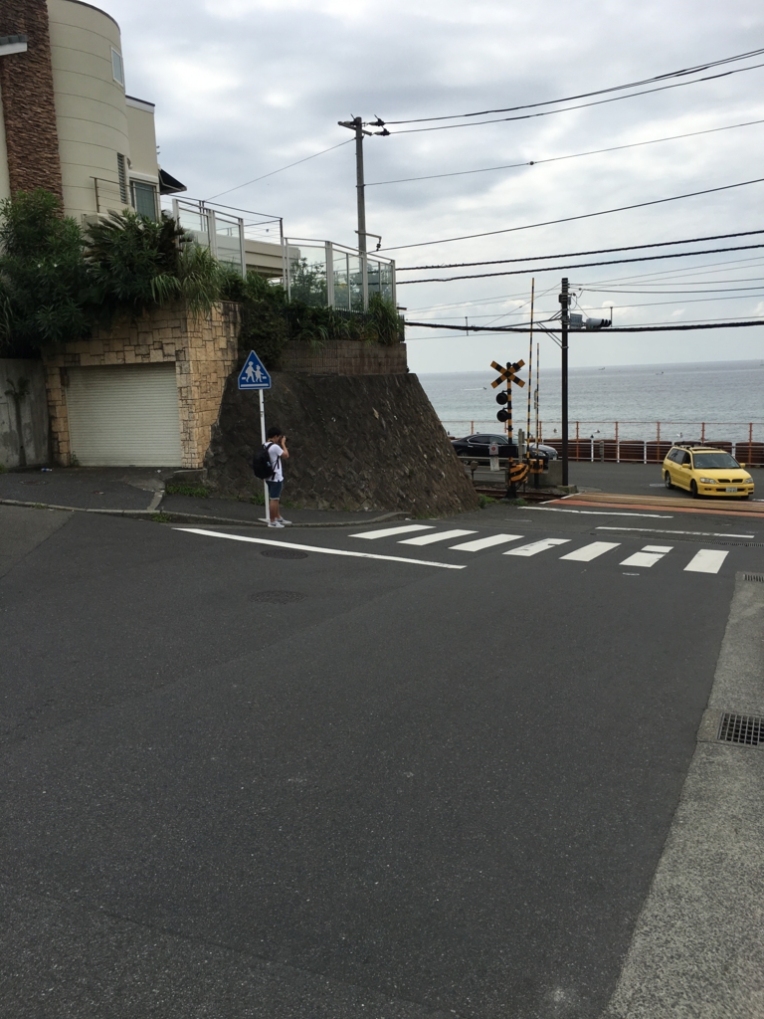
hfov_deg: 48.2
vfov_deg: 61.7
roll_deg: +2.4
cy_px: 510
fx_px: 853
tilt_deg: -7.5
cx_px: 382
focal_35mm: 29
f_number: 2.2
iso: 25
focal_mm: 4.15
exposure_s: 1/2262
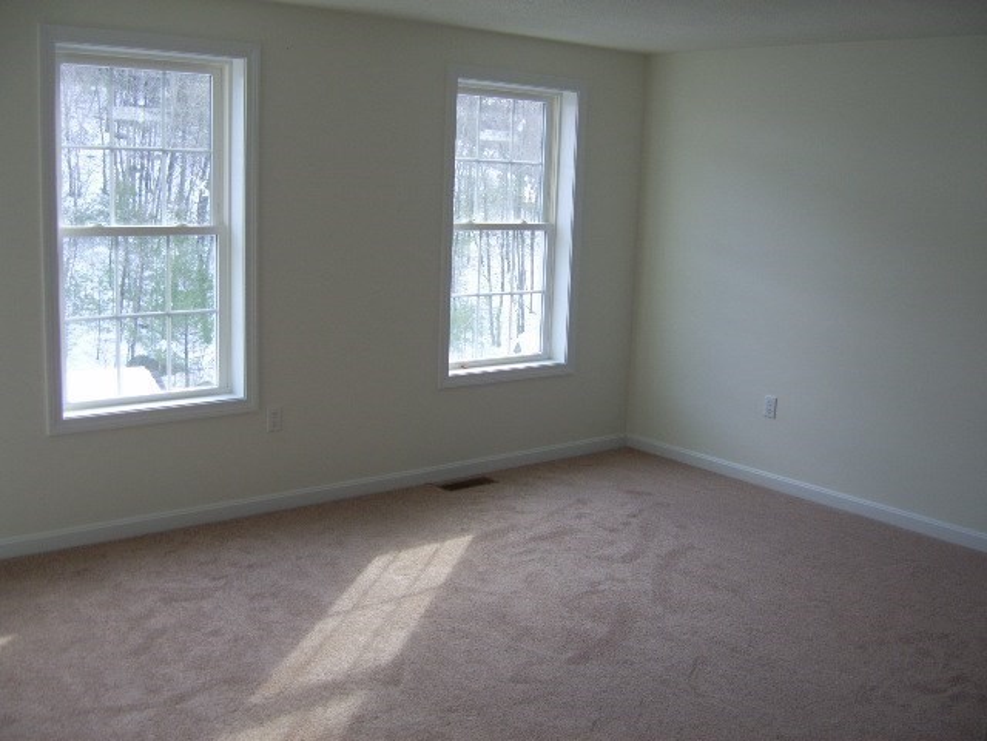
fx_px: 1083
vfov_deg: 37.7
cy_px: 370
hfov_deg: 49.0
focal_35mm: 38
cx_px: 494
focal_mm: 7.8
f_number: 3.2
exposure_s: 1/100
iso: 50
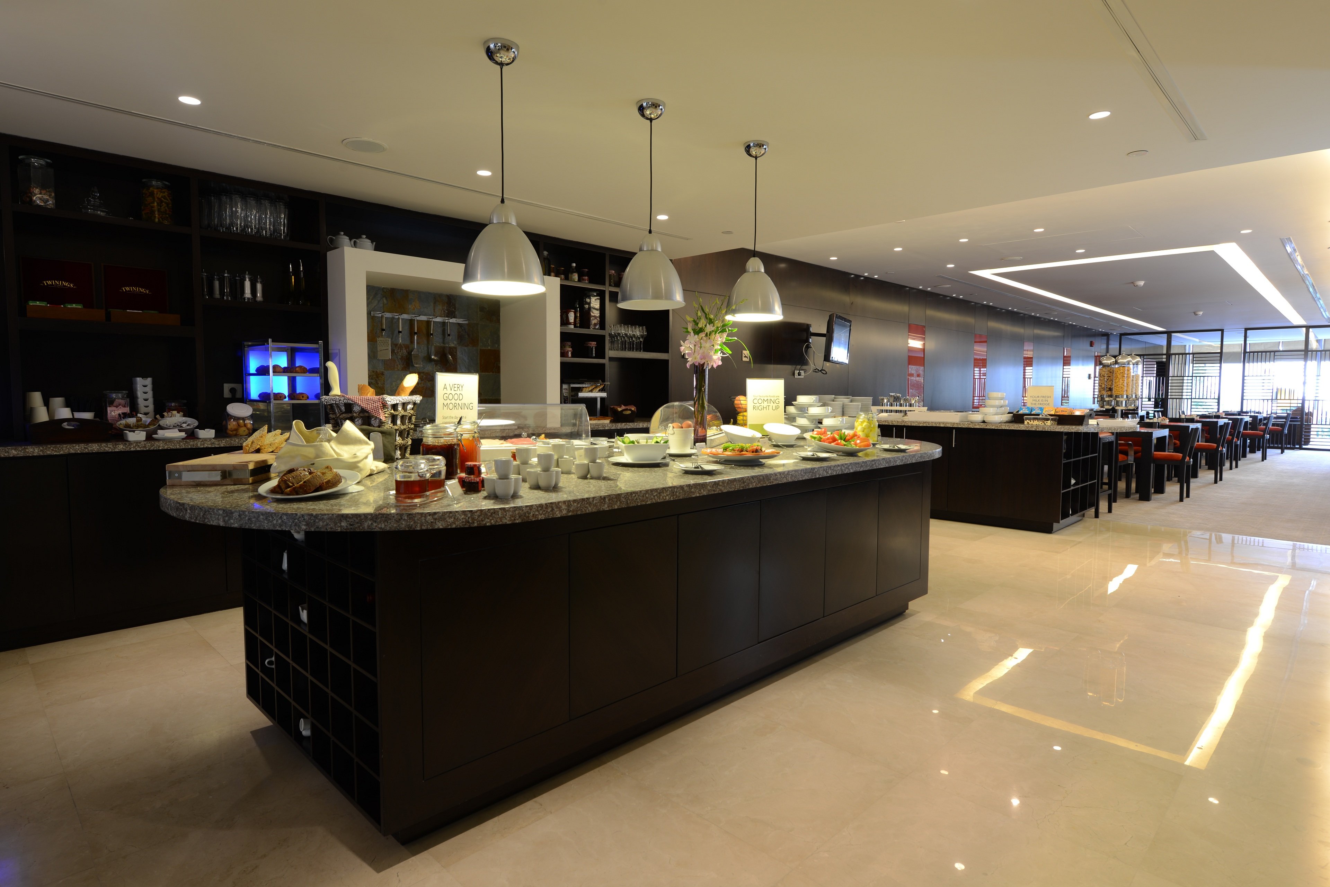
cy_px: 444
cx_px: 665
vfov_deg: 64.6
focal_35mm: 19
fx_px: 702
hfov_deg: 86.9
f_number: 9
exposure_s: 1.3
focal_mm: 19
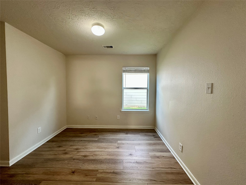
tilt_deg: -1.4
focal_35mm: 14
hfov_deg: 102.1
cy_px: 92
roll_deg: -0.5
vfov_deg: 85.7
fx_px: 99
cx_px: 123
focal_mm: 2.22
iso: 160
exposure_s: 1/120
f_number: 2.2
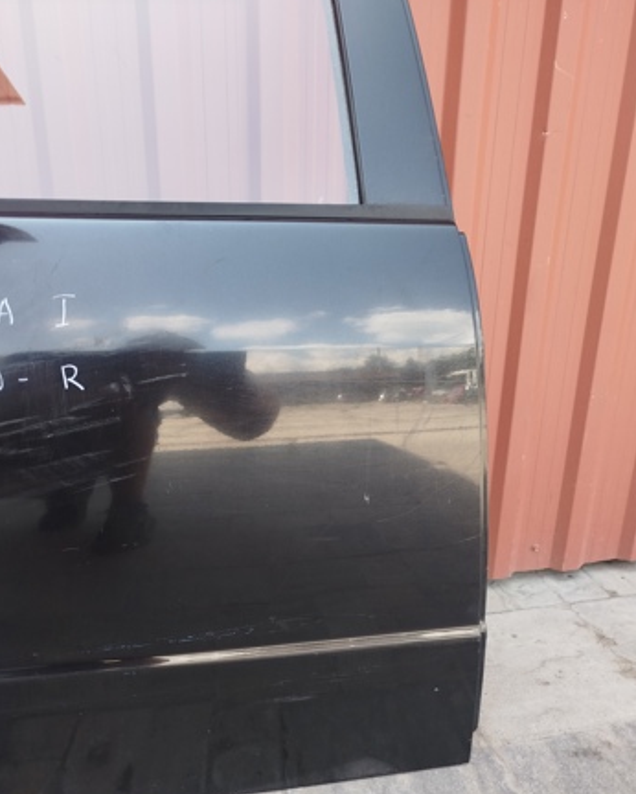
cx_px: 320
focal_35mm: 26
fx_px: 611
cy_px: 436
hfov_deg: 55.0
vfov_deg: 65.9
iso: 64
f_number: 1.7
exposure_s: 1/100
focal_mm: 5.31
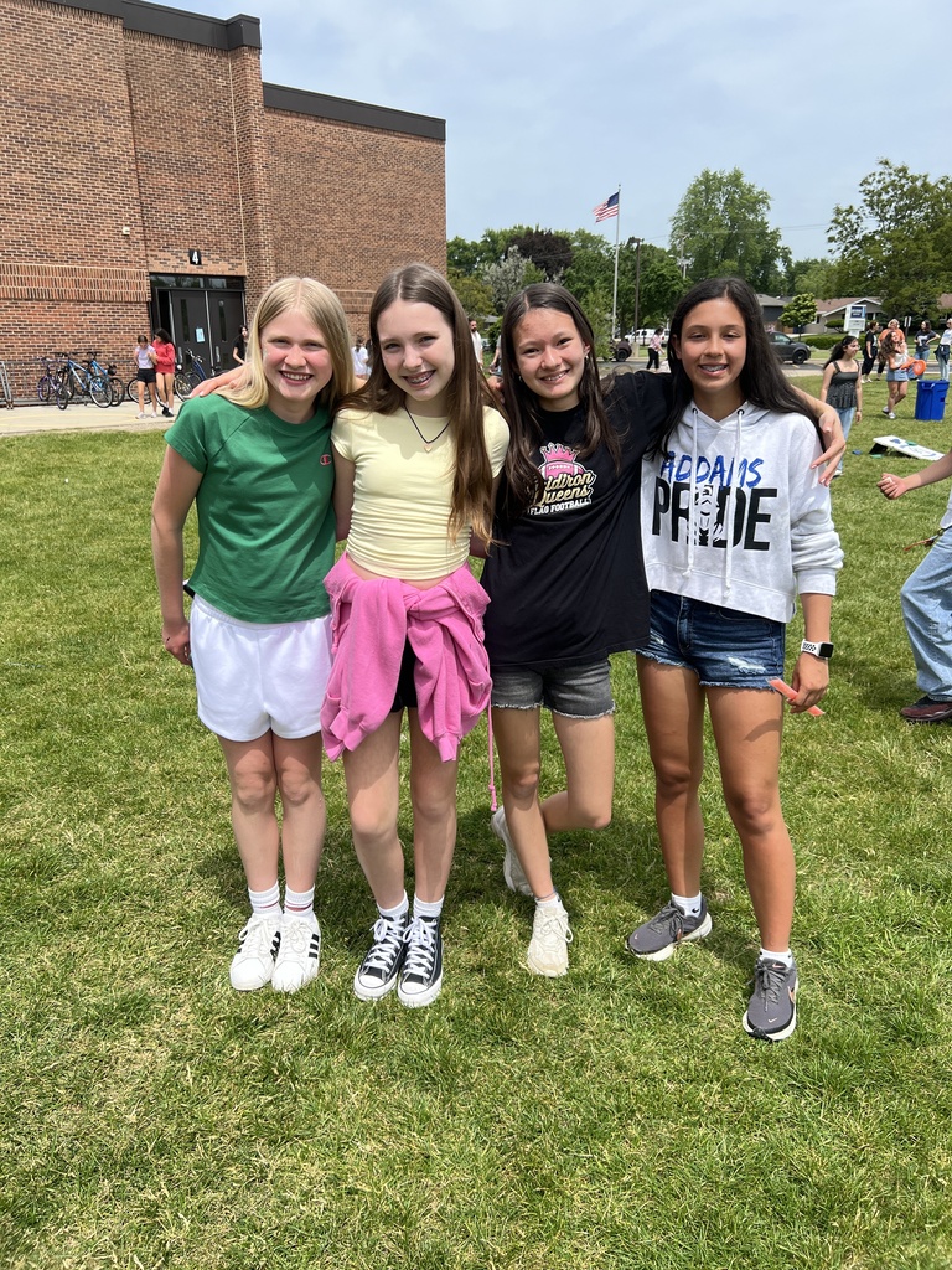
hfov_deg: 53.1
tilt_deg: -16.4
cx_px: 476
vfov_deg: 67.3
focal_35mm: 26
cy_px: 635
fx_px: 953
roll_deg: +1.5
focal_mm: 5.7
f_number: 1.5
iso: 50
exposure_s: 1/3571
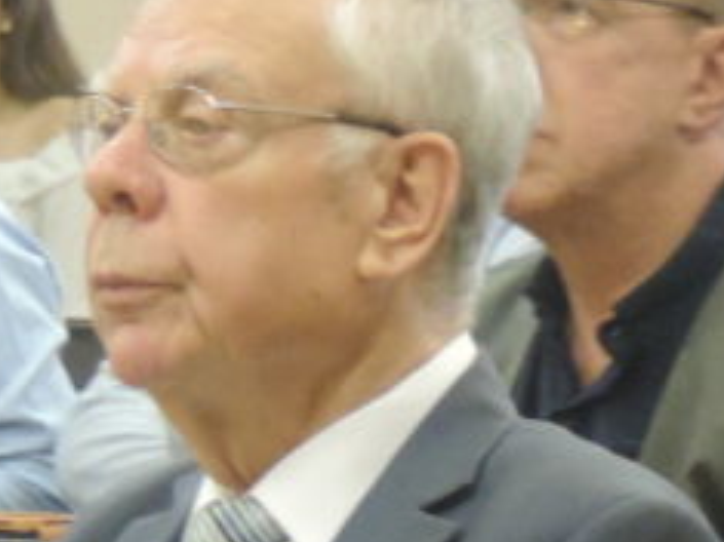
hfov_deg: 6.0
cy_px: 656
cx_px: 937
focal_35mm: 327
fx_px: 6836
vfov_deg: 4.5
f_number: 3.9
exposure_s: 1/15
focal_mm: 13.3
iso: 800
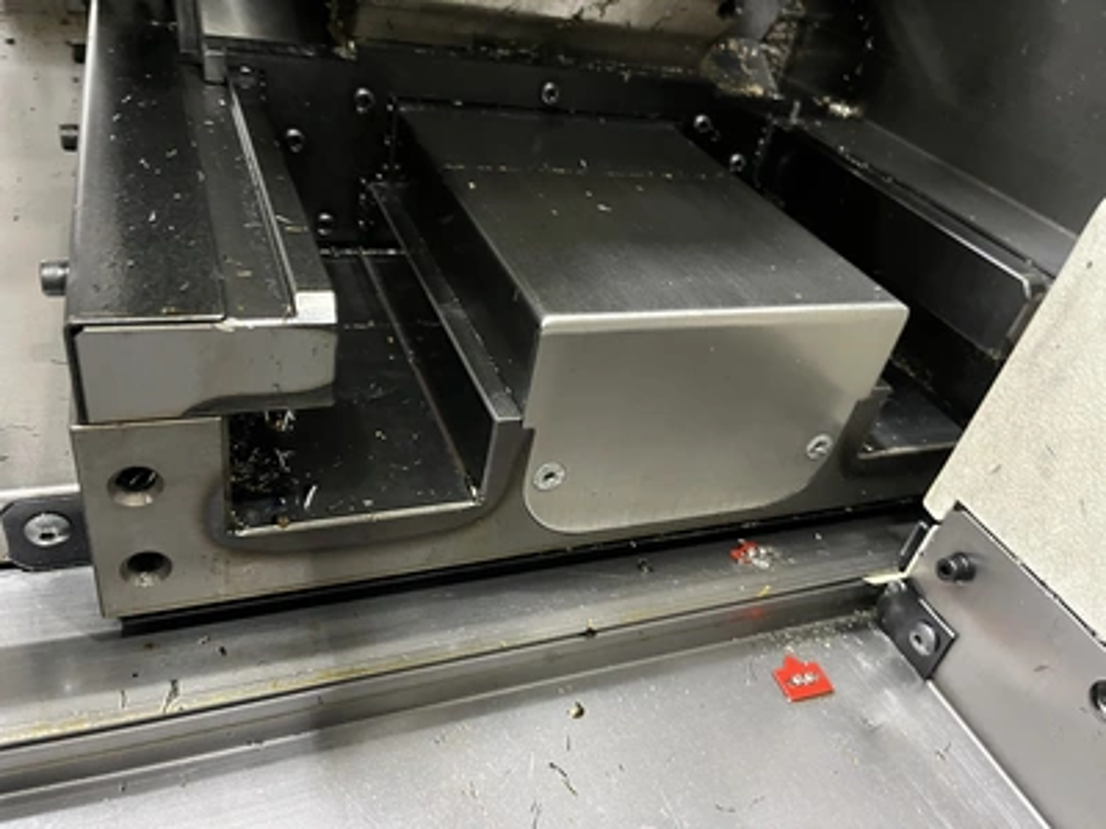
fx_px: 831
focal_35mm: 26
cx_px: 553
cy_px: 414
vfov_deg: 53.1
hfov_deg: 67.3
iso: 640
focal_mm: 5.1
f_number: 1.6
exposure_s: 1/30
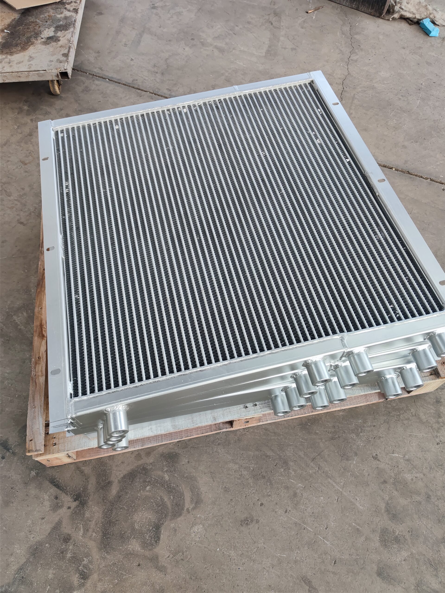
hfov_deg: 54.9
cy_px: 296
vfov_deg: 69.4
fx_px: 429
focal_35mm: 25
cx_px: 222
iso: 59
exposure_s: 1/100
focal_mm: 6.78
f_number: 1.85
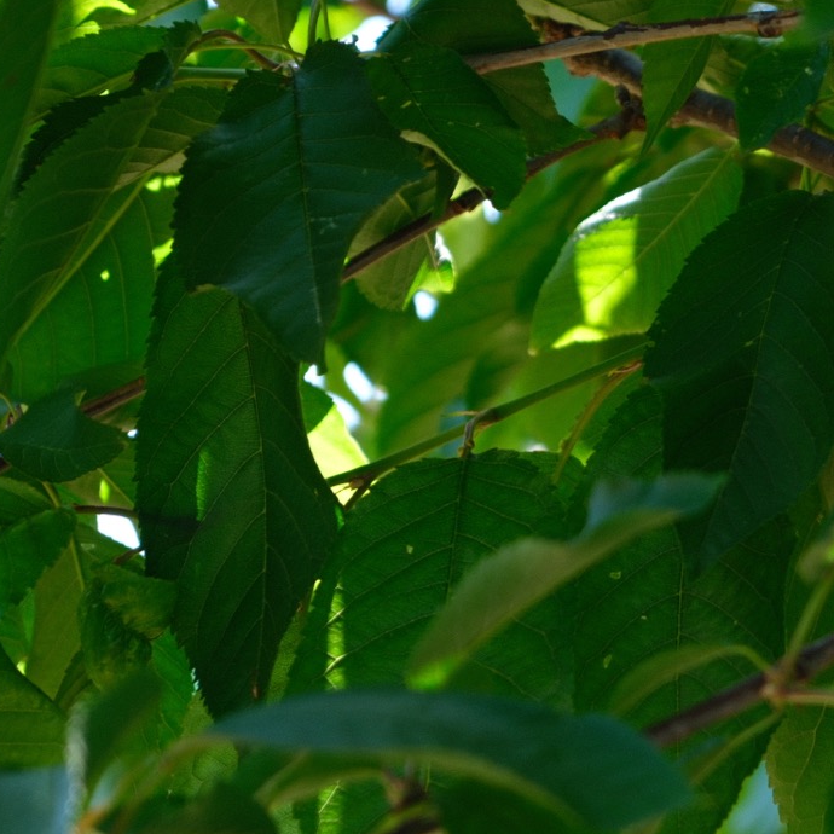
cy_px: 176
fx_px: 5015
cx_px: 995
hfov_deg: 9.4
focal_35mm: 184
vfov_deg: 9.5
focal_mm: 55
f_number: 4
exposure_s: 1/125
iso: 125
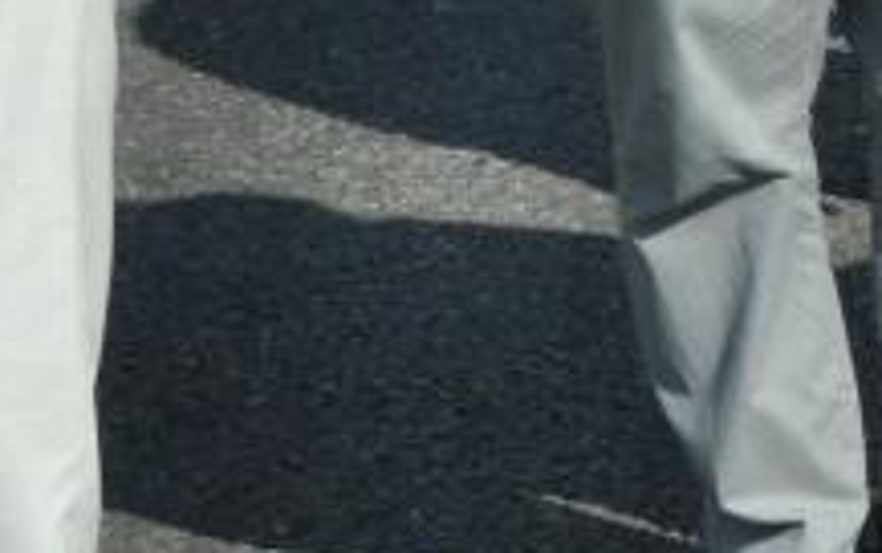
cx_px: 1870
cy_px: -423
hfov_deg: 10.2
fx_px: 4498
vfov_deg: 6.9
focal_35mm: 187
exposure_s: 1/400
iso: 1000
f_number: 20
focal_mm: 26
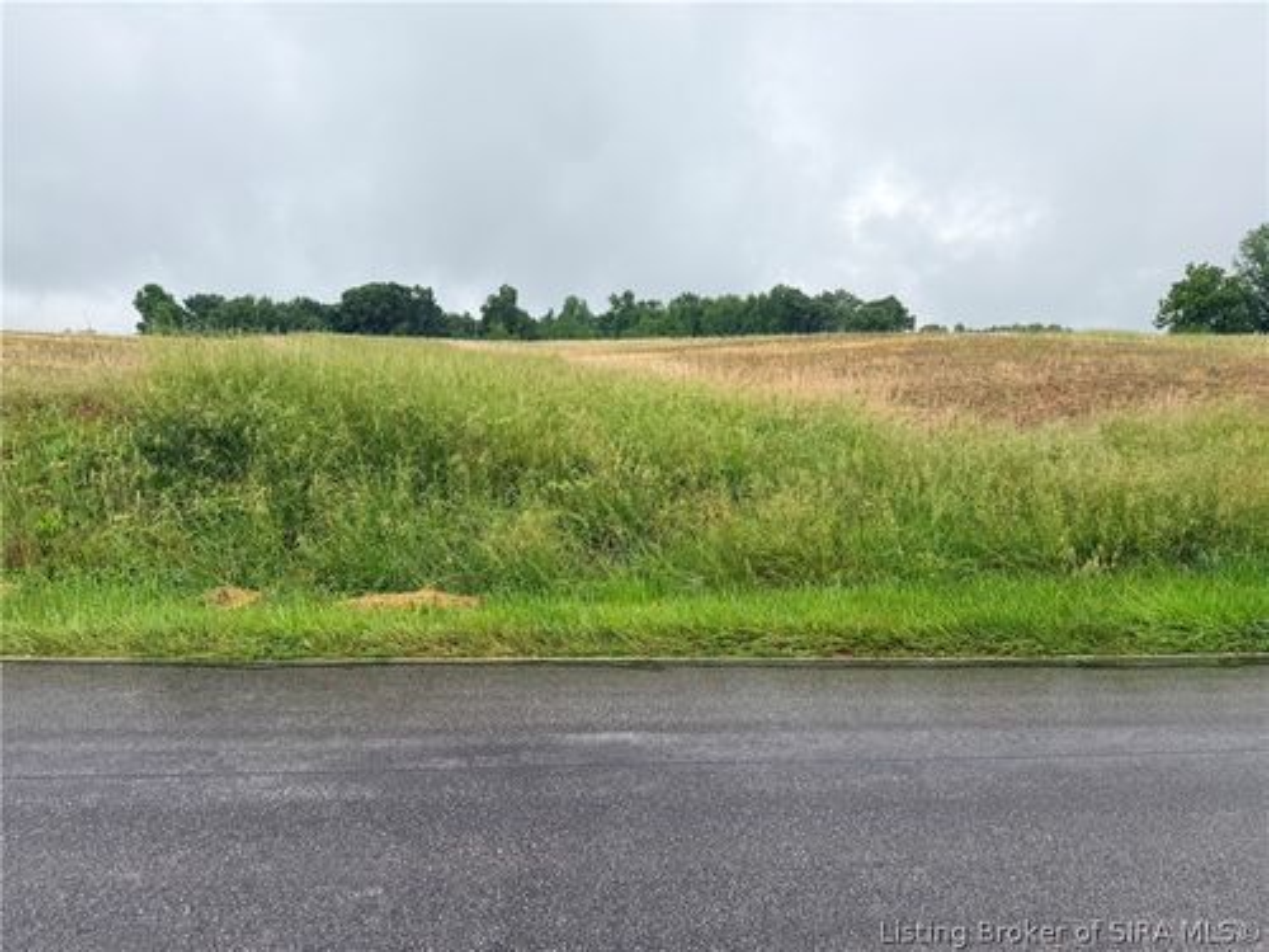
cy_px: 476
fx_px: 880
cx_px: 634
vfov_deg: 56.8
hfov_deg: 71.6
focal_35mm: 24
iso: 80
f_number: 1.78
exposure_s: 1/1553
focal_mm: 6.76
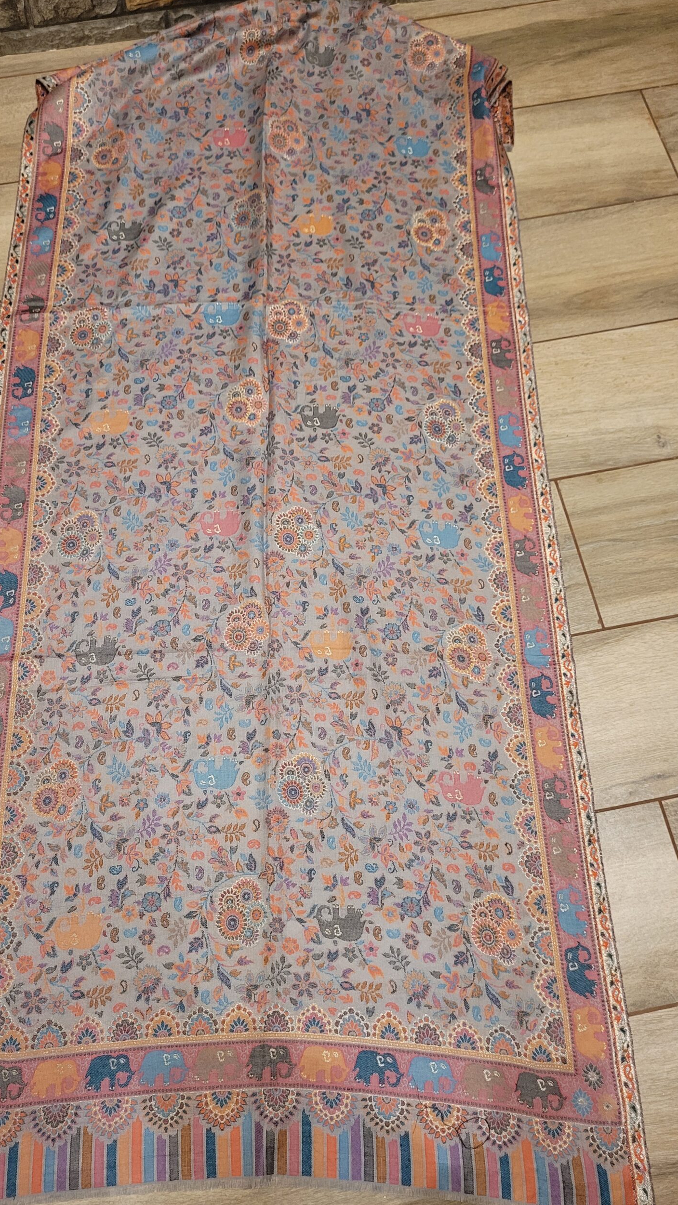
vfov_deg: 66.1
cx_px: 299
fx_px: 927
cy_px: 603
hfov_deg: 40.1
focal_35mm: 29
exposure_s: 1/50
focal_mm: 5.4
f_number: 1.8
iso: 400
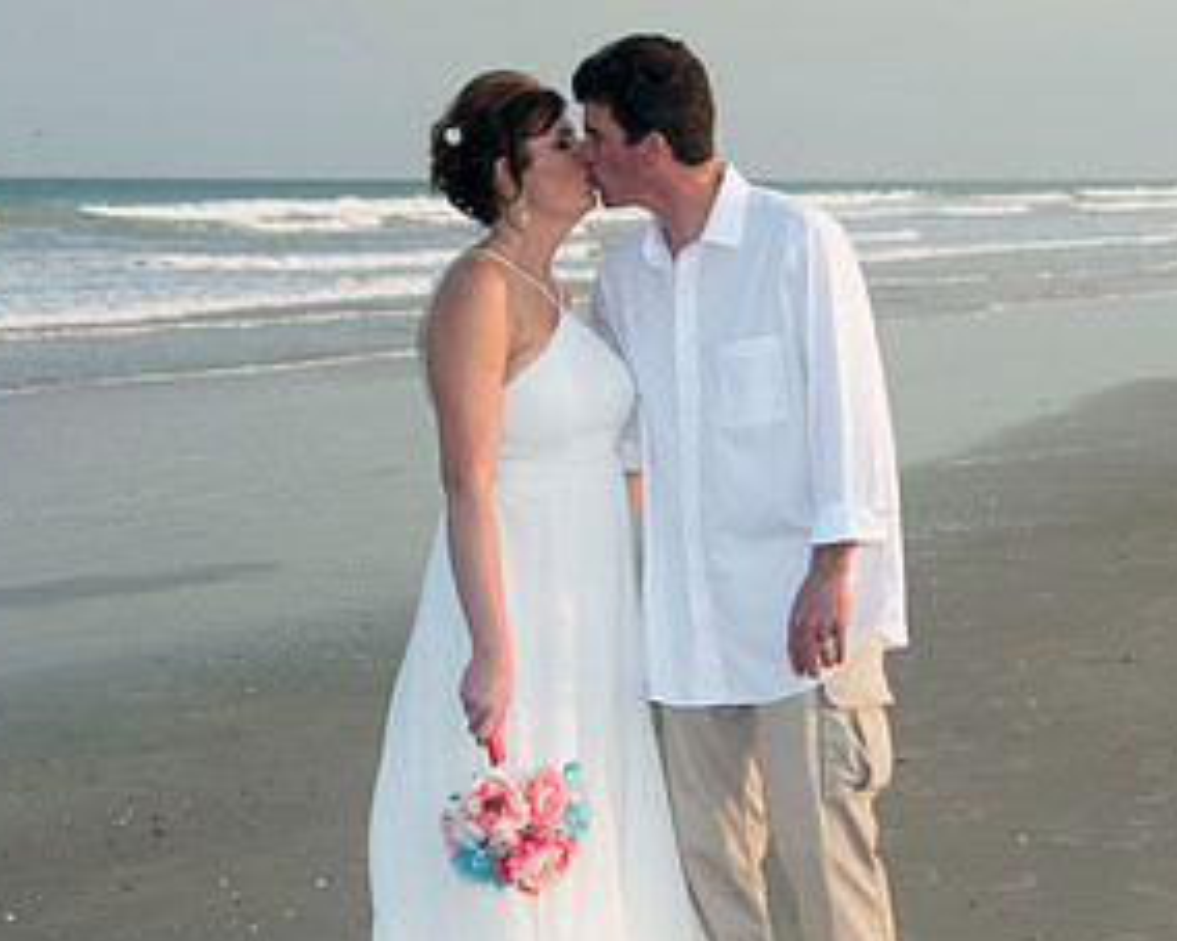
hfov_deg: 18.6
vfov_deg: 14.9
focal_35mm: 103
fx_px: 3587
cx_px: 530
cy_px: 529
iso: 100
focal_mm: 35
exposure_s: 1/250
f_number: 5.6
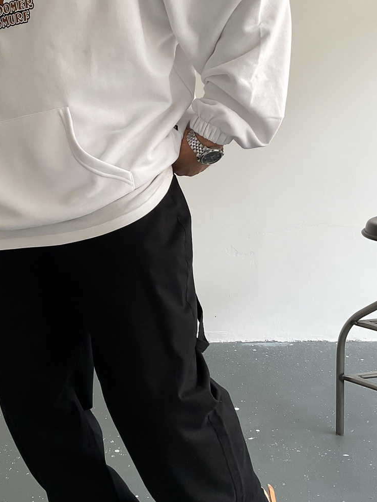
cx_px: 132
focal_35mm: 47
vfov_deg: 40.4
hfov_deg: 30.7
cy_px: 228
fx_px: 683
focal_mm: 3
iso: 40
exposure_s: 1/120
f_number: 1.8
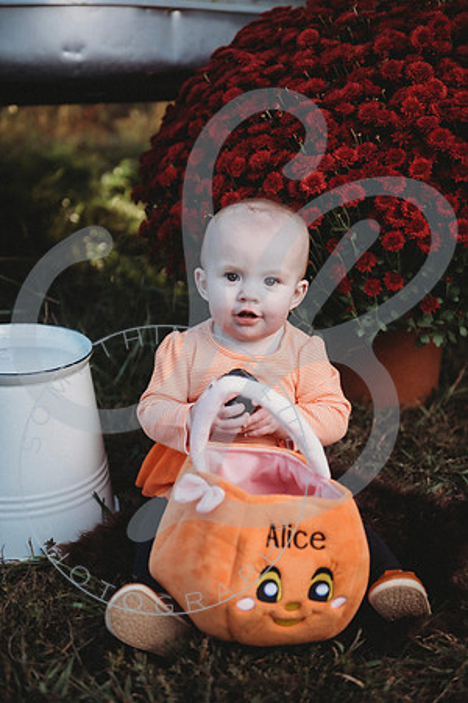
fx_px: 936
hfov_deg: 28.1
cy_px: 352
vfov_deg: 41.1
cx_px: 234
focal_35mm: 48
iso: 100
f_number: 2.8
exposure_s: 1/250
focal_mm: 48
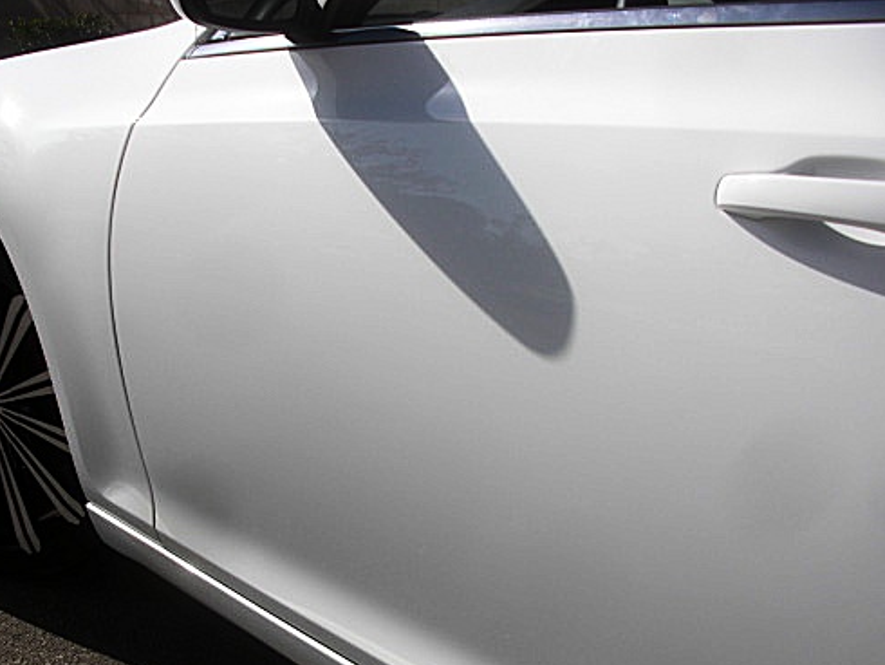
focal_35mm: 47
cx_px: 350
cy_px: 430
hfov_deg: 40.2
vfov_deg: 30.7
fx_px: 1202
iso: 50
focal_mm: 6.3
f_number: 7.9
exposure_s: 1/200
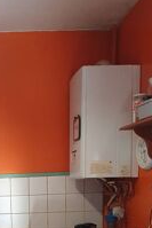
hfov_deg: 22.2
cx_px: -11
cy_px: 222
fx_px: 367
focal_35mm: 58
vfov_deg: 32.1
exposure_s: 1/50
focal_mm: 4.32
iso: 250
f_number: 1.5
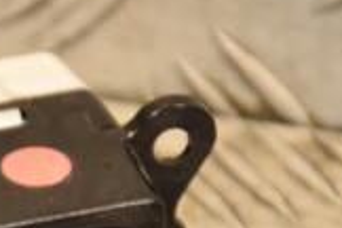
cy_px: 323
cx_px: -209
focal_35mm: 585
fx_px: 5556
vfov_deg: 2.3
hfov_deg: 3.5
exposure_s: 1/125
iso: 800
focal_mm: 105
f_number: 5.6
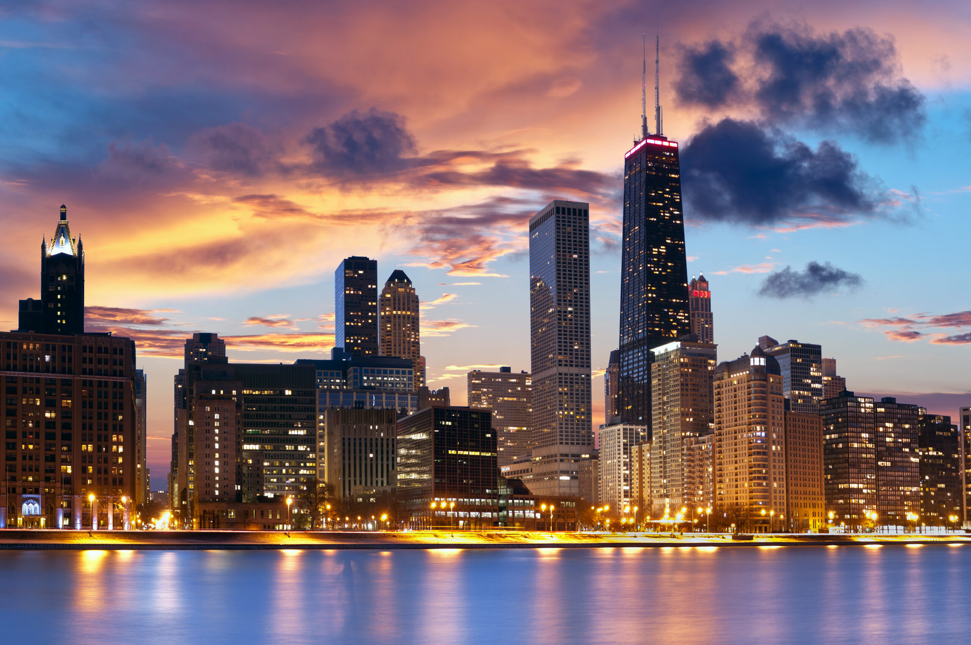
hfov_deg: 30.5
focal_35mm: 66
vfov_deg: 20.6
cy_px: 322
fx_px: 1778
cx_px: 486
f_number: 5.6
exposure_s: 30
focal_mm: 44
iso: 100
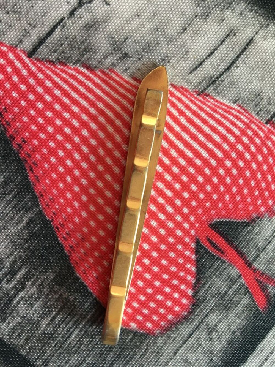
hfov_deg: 48.2
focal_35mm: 29
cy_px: 184
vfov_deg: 61.7
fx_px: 307
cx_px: 138
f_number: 2.2
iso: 80
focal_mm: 4.15
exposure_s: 1/33
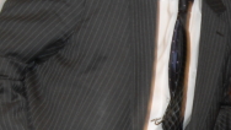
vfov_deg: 9.8
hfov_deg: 17.0
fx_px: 760
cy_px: 53
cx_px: 208
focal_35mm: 124
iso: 100
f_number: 2.8
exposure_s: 1/45
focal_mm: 6.3
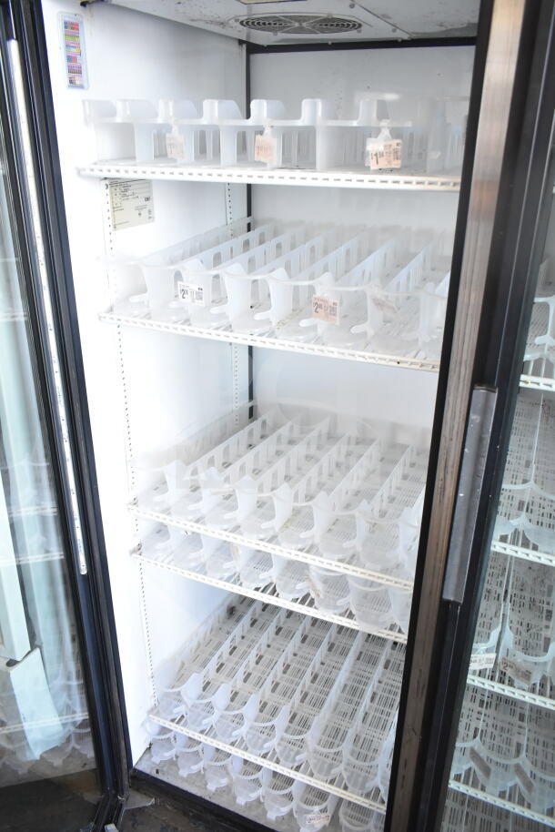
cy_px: 416
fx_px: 624
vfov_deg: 67.4
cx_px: 278
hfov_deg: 48.0
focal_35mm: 27
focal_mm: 18
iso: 1600
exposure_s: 1/80
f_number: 4.5
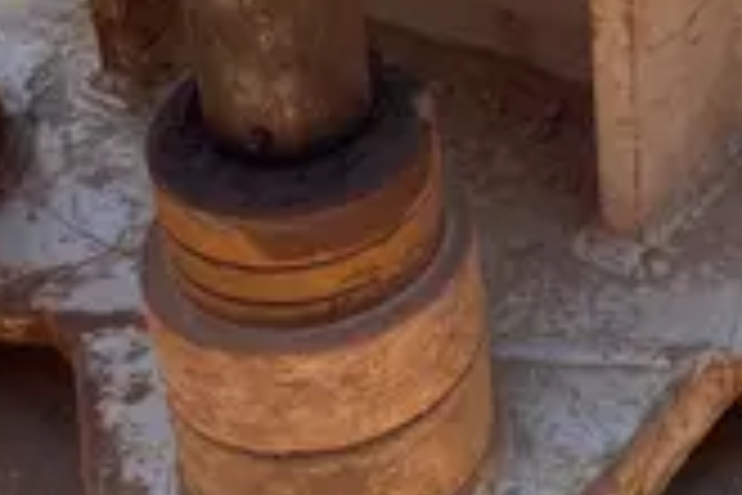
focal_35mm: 90
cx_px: 827
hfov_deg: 21.4
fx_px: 1855
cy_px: 2
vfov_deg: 14.9
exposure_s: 1/842
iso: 32
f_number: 1.6
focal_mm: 4.2
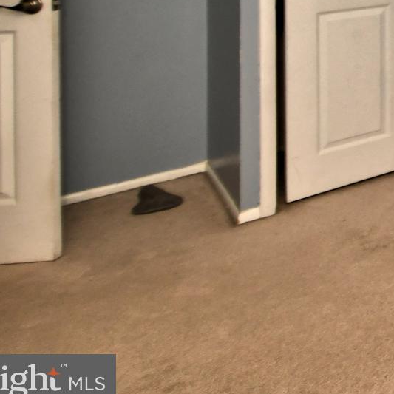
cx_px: 709
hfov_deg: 21.8
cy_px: -96
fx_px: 631
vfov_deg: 29.2
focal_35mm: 49
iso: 500
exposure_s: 1/250
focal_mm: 10
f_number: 4.5
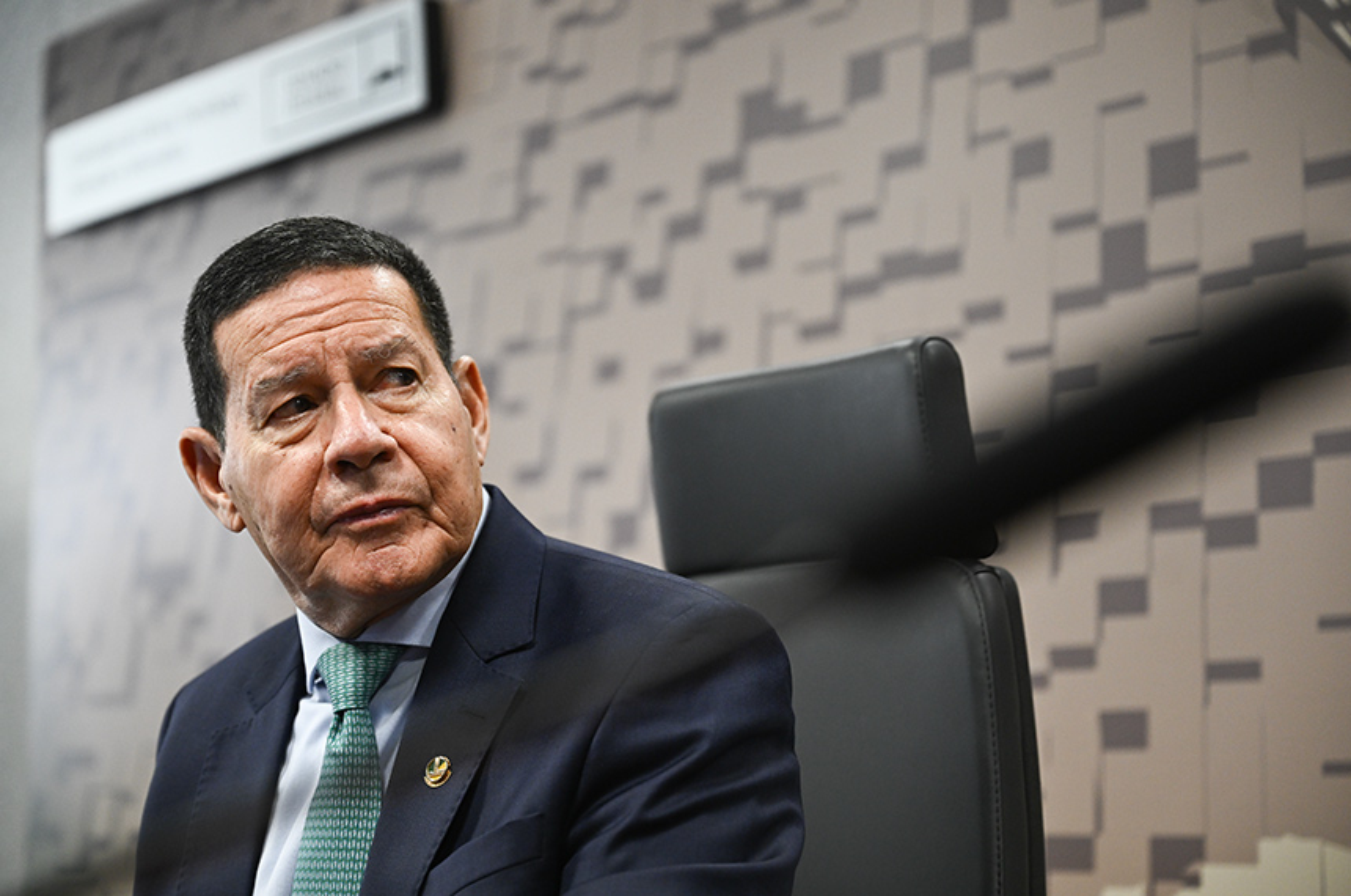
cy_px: 448
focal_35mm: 70
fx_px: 2622
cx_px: 676
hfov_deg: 28.9
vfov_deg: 19.4
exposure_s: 1/250
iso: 1600
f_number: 2.8
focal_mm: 70
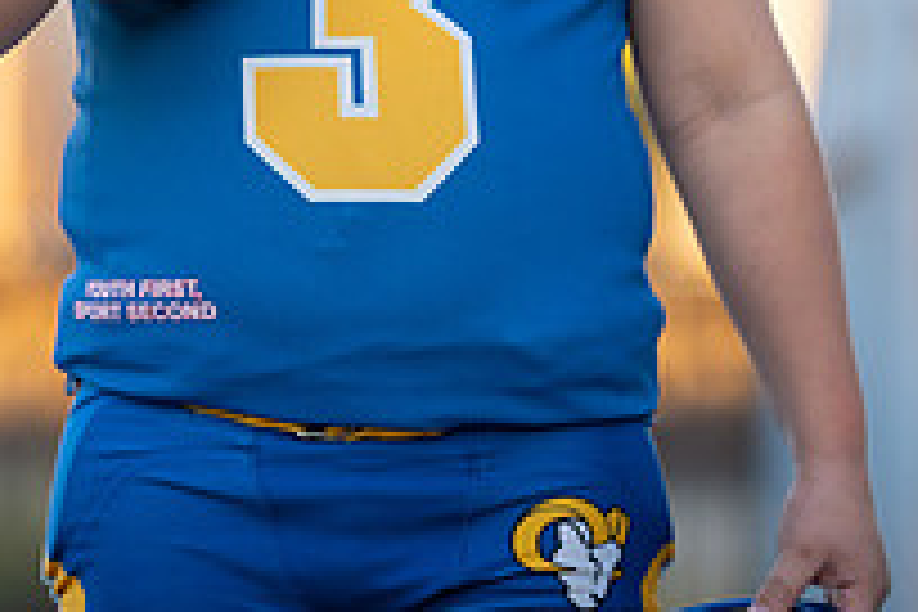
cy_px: -196
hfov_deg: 5.0
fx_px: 10607
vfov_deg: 3.3
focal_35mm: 416
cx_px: 360
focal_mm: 144
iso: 250
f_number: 2.8
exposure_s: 1/320
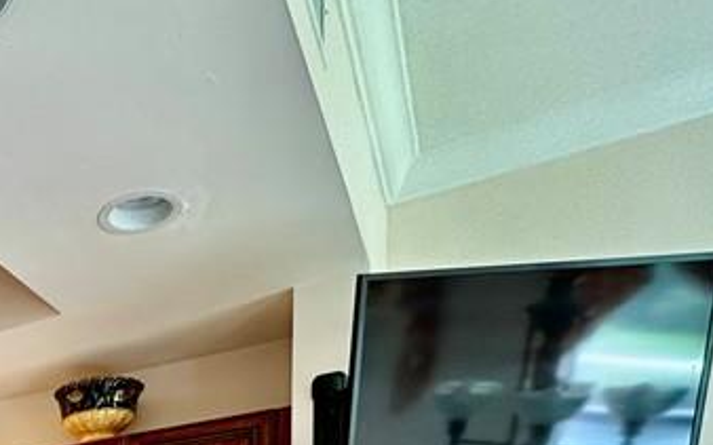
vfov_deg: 21.9
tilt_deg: -3.3
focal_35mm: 45
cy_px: 725
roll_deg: +1.0
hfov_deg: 35.2
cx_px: -139
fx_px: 874
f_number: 2.2
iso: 160
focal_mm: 2.22
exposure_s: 1/60
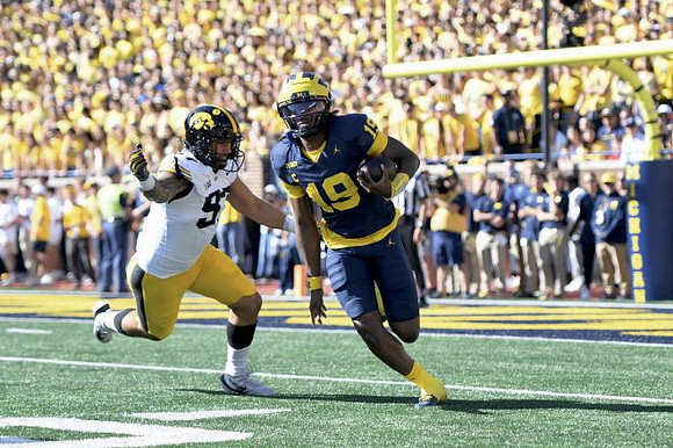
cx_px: 336
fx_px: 3139
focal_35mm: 168
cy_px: 224
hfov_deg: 12.2
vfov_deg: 8.2
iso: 320
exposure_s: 1/1600
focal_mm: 112
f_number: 2.8
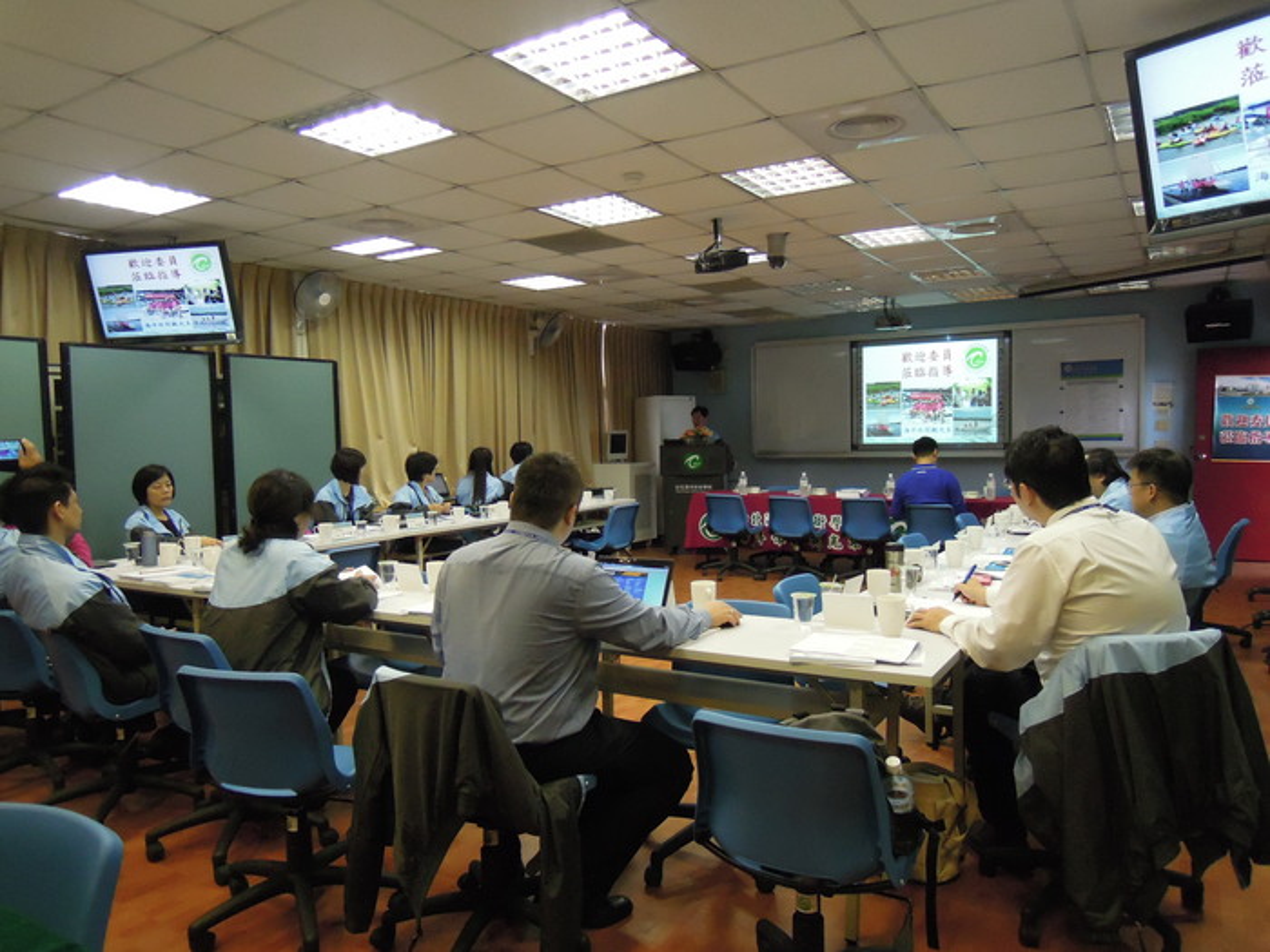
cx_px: 635
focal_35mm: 24
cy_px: 476
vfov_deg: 56.8
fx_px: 881
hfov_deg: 71.6
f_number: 1.8
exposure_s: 1/250
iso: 900
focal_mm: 4.3
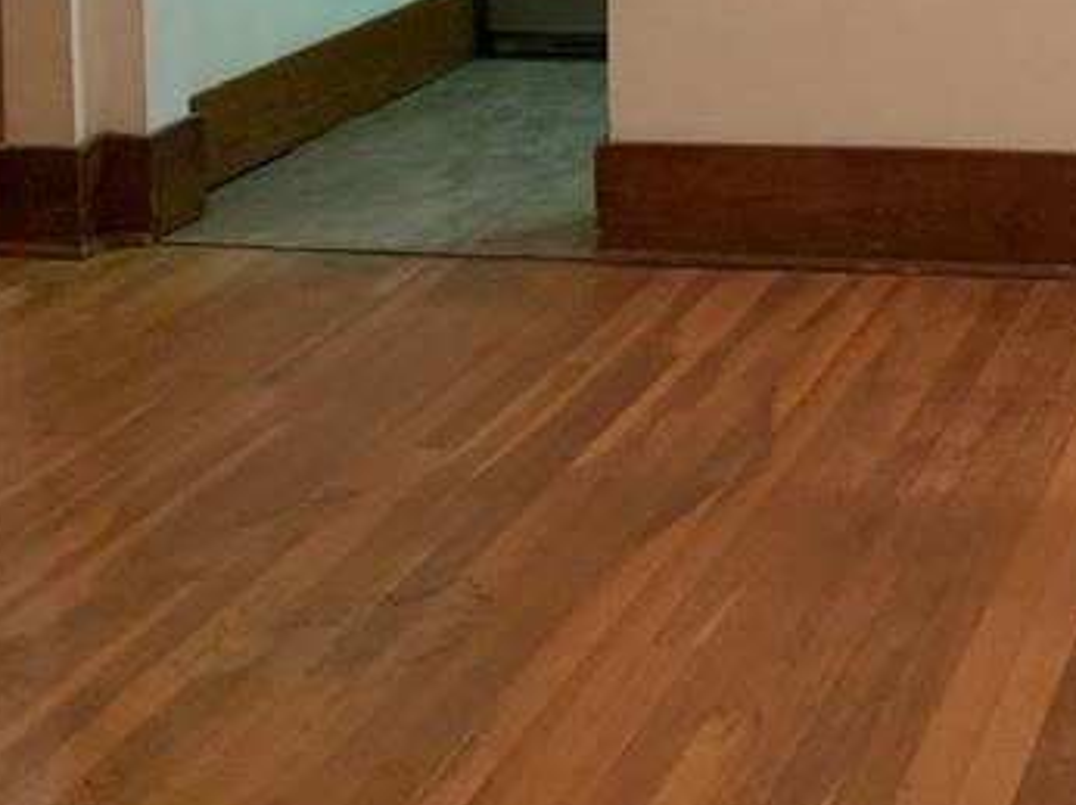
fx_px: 2392
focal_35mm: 77
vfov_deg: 17.5
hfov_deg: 24.2
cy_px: -339
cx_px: 1070
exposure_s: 1/60
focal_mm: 4.25
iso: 320
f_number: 1.8
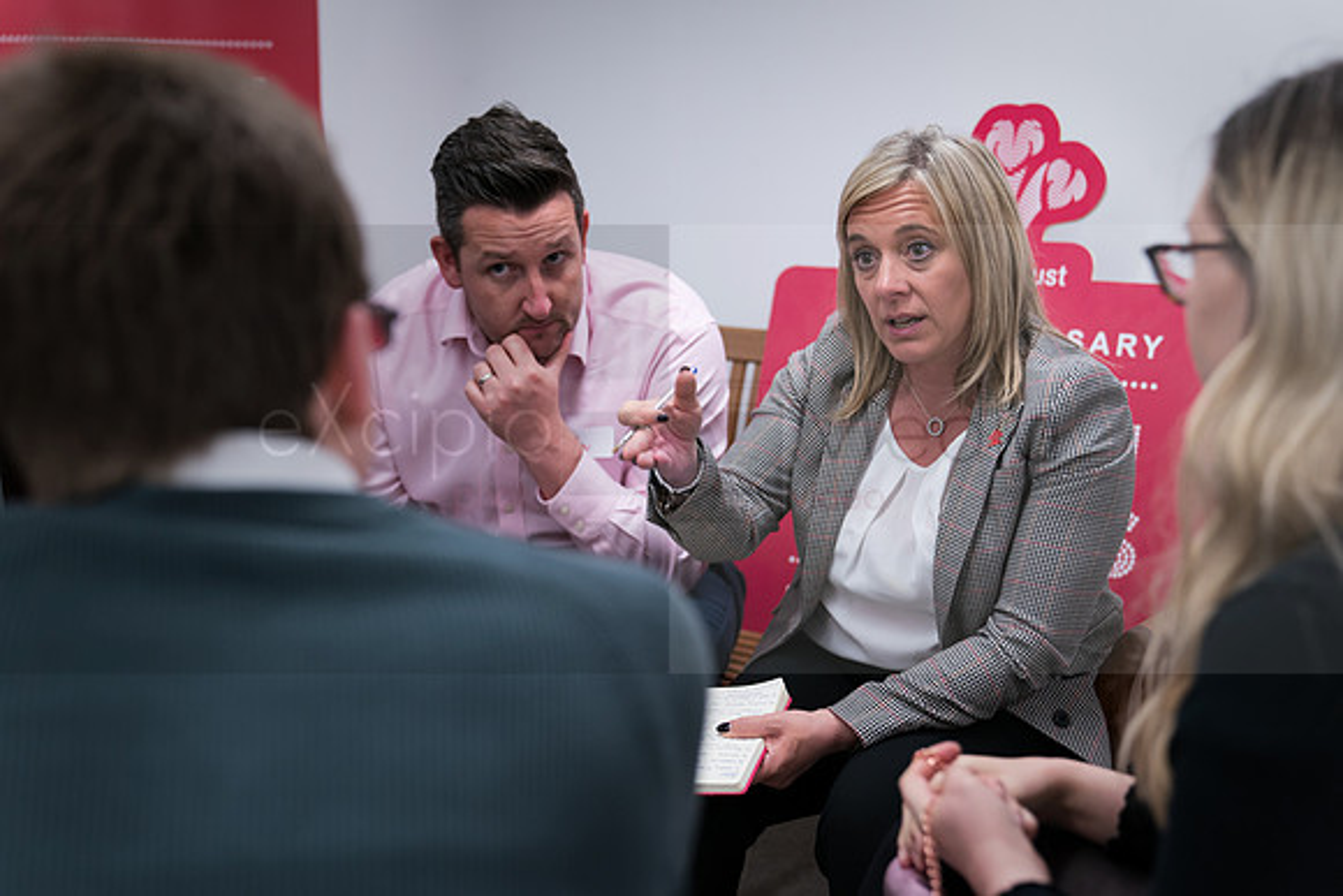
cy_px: 448
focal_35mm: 46
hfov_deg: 42.9
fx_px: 1707
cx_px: 672
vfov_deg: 29.4
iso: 1000
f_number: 2.8
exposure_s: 1/125
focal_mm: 45
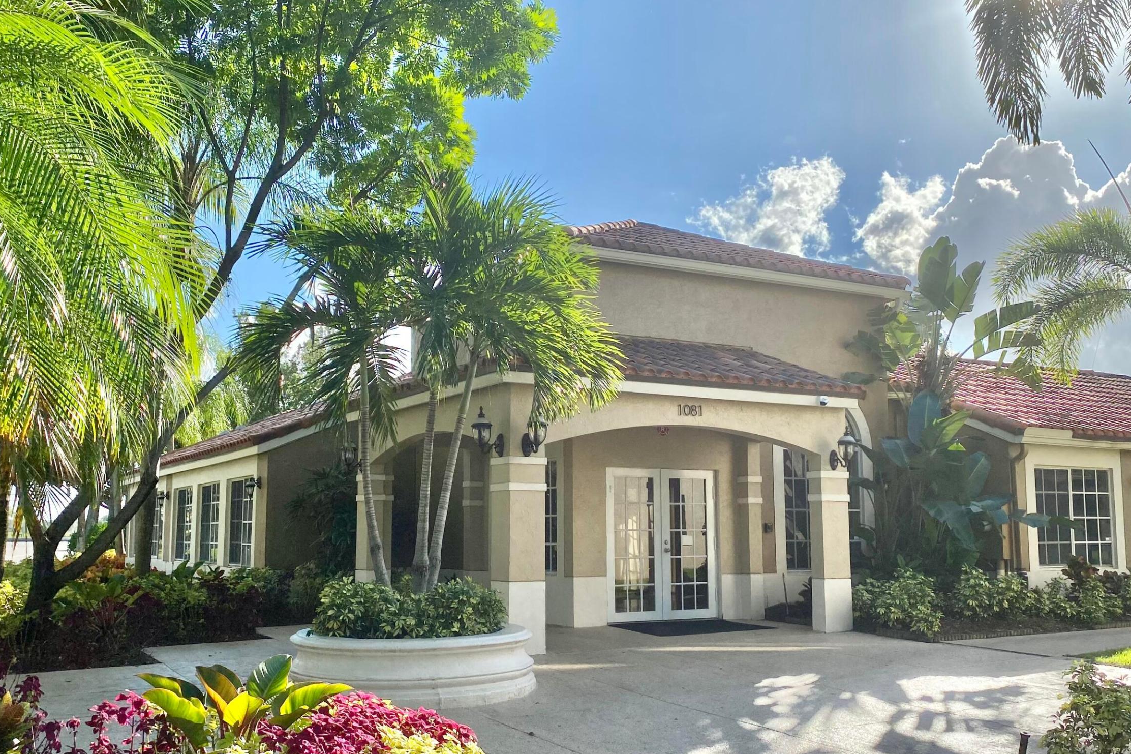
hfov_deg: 54.4
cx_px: 580
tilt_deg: +9.8
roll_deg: +0.3
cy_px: 410
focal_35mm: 35
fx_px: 1099
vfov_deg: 37.8
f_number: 1.8
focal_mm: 4.25
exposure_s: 1/3135
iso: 32
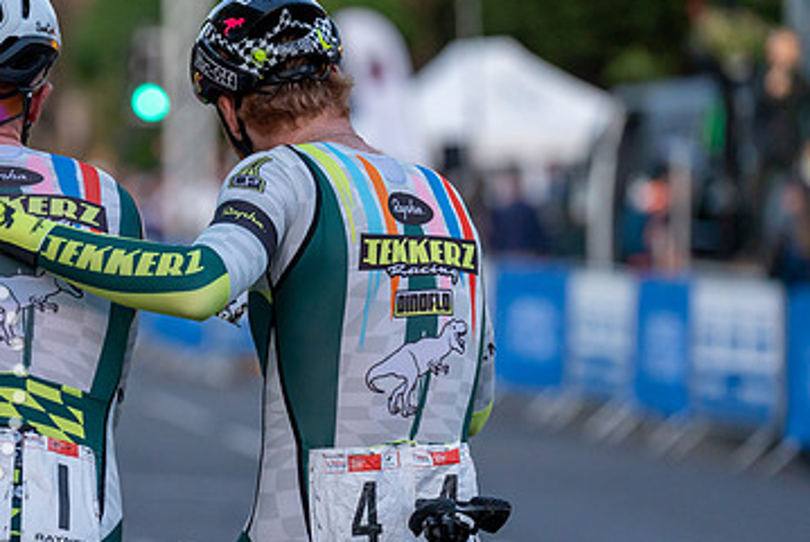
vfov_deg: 5.6
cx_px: 139
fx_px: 5584
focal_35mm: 248
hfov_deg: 8.3
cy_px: 245
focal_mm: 141
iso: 2500
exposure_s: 1/800
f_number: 2.8
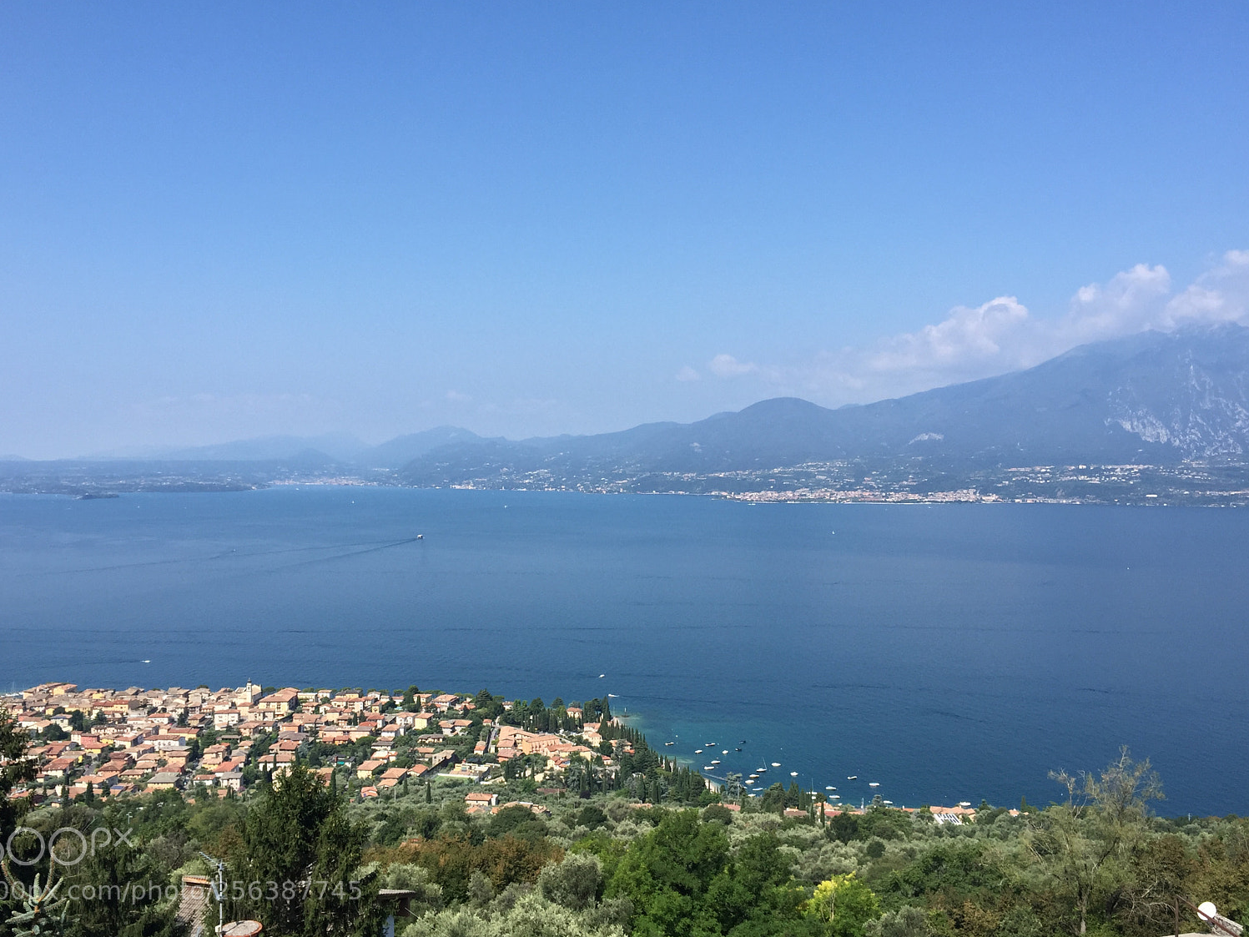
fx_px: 1119
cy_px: 456
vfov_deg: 45.4
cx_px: 593
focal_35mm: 31
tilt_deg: +1.8
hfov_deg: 58.3
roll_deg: -1.7
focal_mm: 4.15
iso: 32
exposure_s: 1/1799
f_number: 2.2
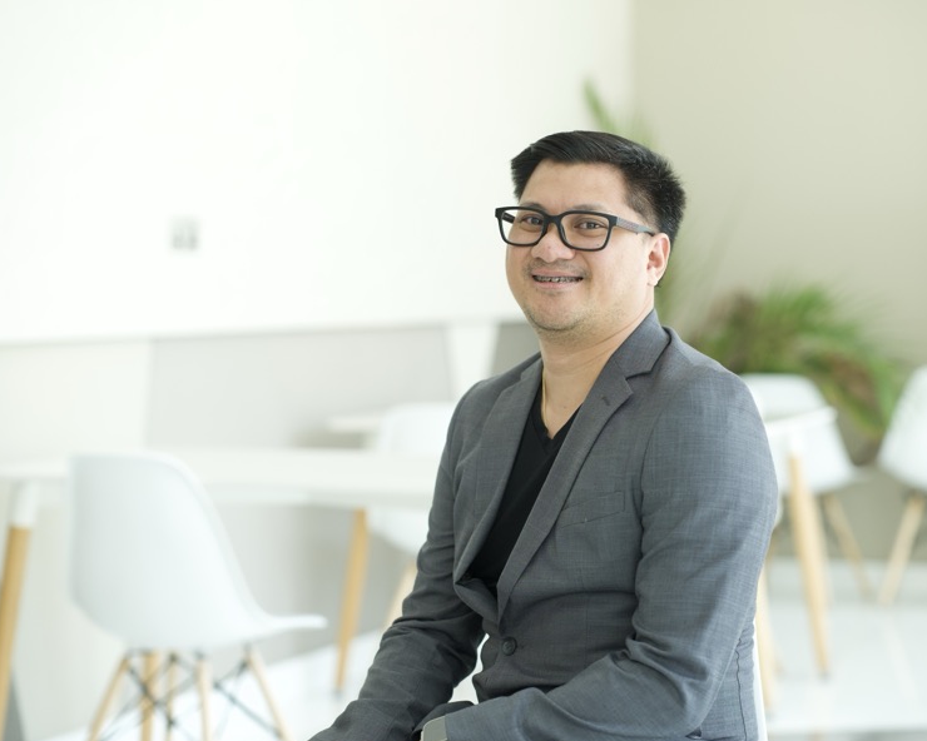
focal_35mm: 97
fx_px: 2661
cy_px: 374
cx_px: 516
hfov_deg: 19.8
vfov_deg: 15.9
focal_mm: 85
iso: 1250
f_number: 2.5
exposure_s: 1/640
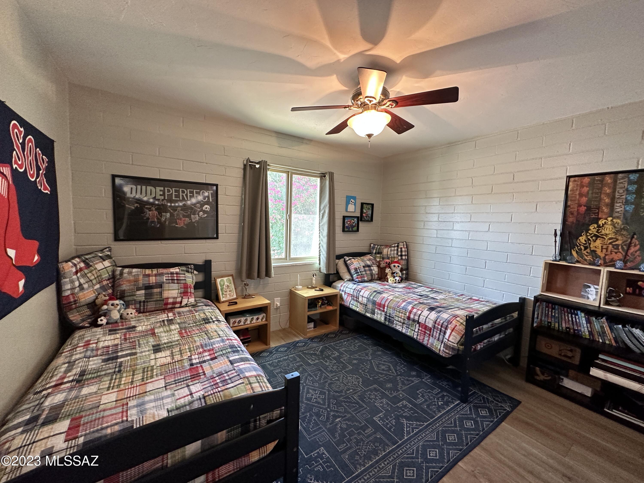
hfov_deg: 102.1
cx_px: 322
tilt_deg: -3.0
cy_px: 242
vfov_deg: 85.7
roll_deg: -2.7
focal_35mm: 14
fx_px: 260
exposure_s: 1/60
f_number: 2.2
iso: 250
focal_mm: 2.22
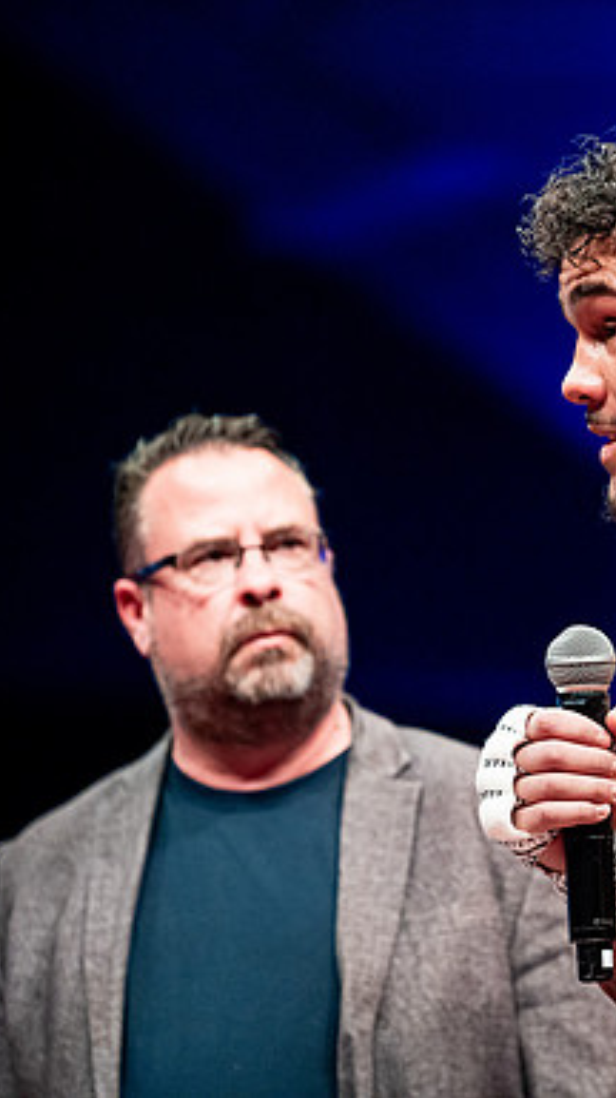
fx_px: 6896
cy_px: 549
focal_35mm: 237
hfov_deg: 5.1
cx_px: 813
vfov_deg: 9.1
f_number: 2.8
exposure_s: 1/1000
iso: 4000
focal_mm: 150
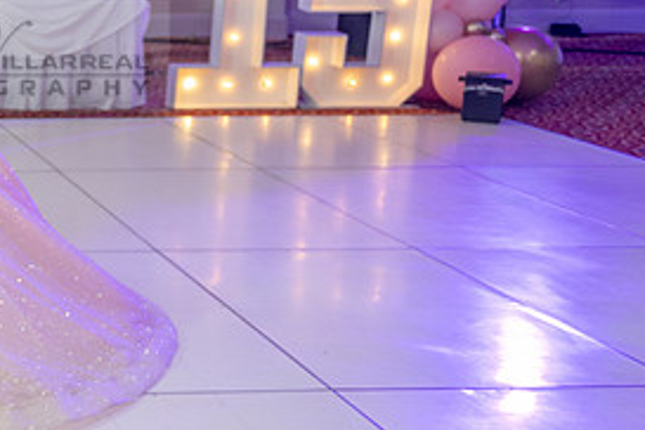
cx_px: -258
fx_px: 1218
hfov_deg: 24.6
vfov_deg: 19.9
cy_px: 130
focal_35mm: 68
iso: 400
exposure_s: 1/100
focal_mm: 24
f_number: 2.8
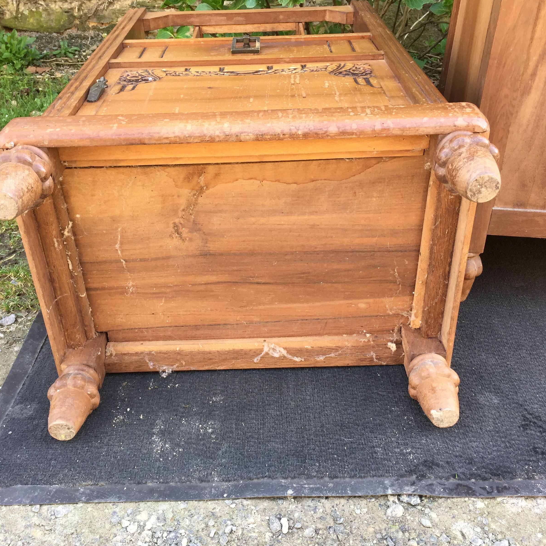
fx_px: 625
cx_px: 257
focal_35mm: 35
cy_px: 270
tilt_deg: -31.2
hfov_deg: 47.2
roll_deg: -0.3
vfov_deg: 47.2
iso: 50
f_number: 2.2
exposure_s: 1/100
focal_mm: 4.15
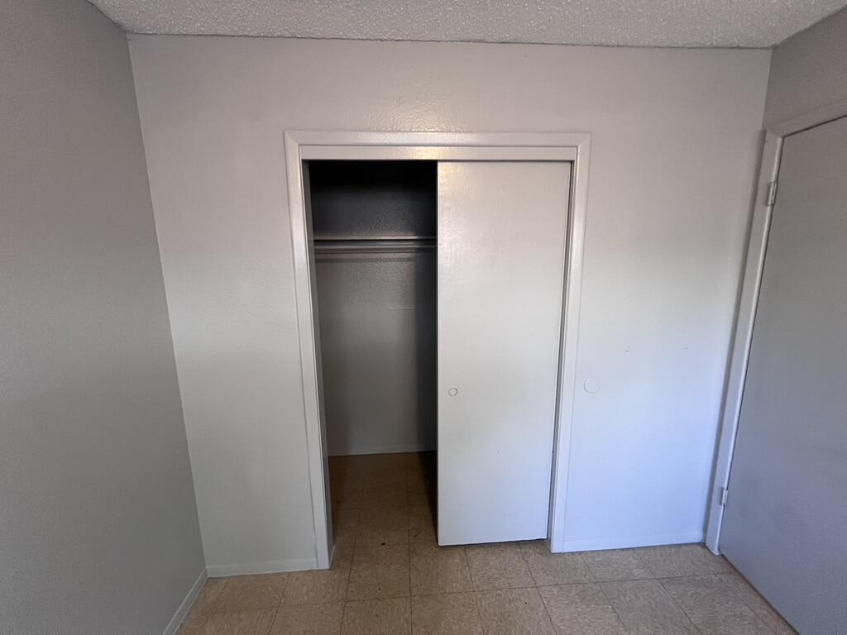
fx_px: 318
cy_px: 318
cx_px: 424
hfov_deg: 106.2
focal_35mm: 13
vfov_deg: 89.9
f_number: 1.8
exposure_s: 1/60
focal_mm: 1.57
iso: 250
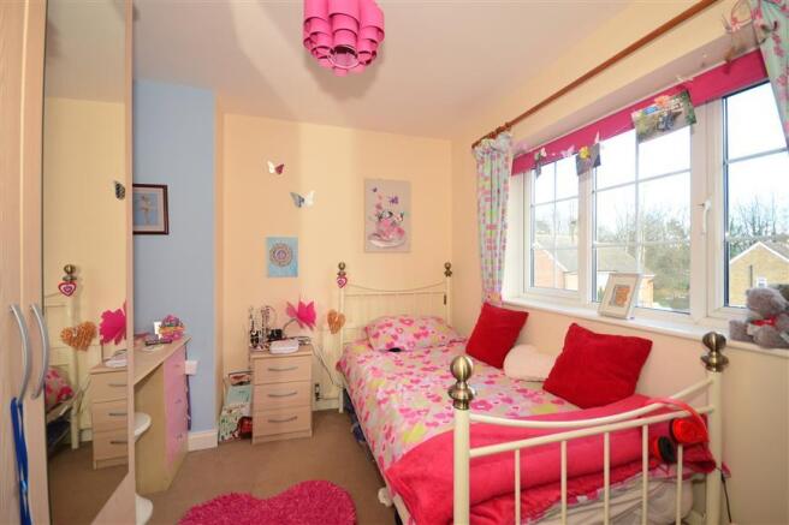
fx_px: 329
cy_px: 262
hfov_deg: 100.4
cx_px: 394
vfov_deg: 77.3
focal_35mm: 15
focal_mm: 10
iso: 400
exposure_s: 1/100
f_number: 5.6
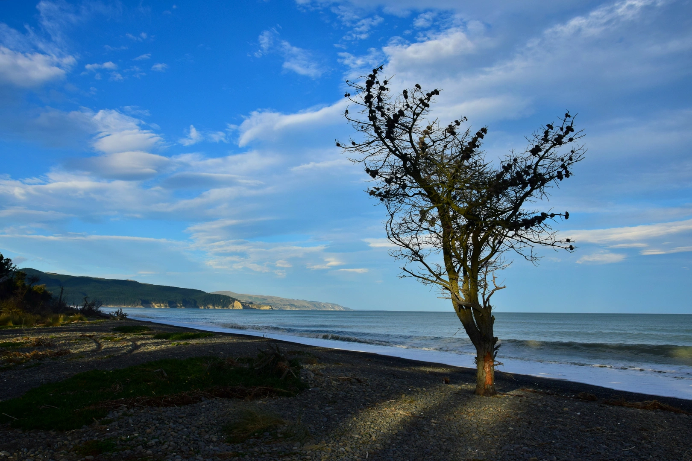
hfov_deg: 57.2
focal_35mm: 33
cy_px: 230
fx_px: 634
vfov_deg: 40.0
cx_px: 346
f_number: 11
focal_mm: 22
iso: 200
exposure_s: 1/400
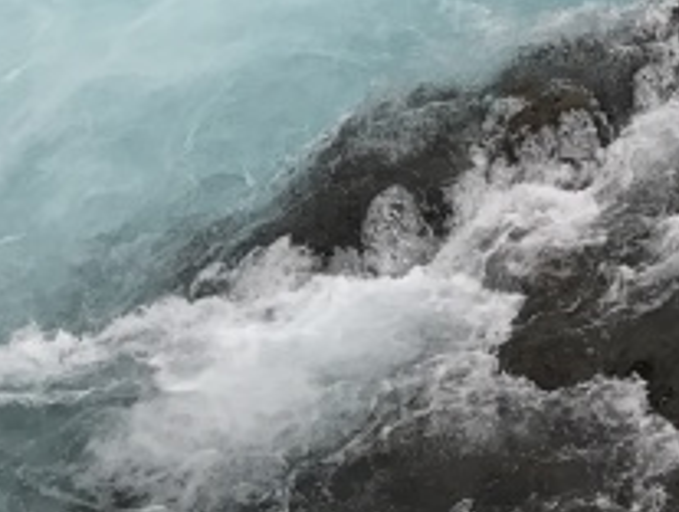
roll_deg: +2.1
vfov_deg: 12.4
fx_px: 2122
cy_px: -440
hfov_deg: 17.5
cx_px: 761
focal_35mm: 108
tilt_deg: -14.8
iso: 20
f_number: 1.8
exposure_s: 1/251
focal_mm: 3.99
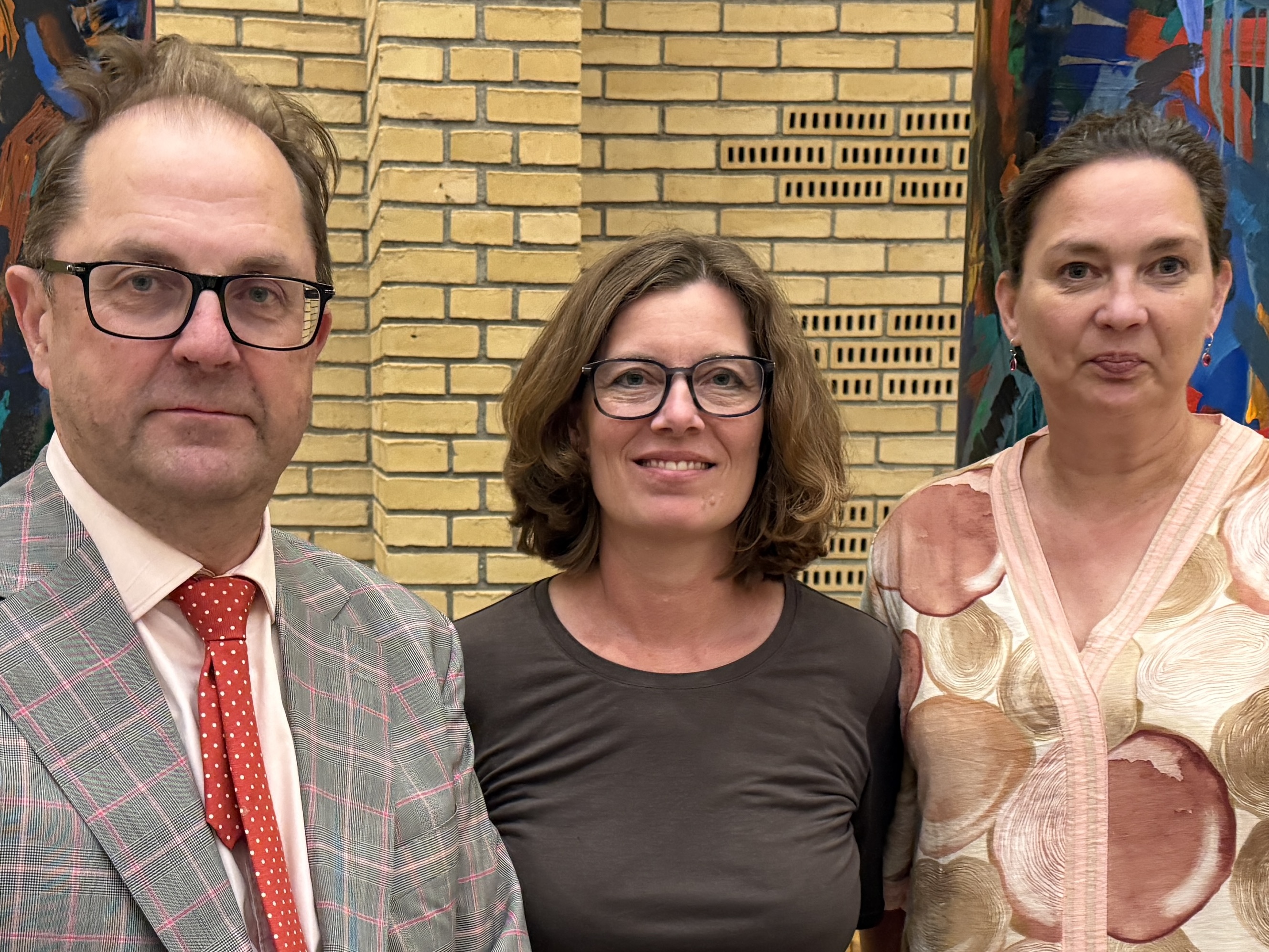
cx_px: 634
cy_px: 476
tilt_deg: -8.3
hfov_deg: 71.6
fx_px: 880
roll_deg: -0.7
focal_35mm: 24
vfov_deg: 56.8
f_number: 1.78
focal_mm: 6.76
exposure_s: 1/50
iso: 400
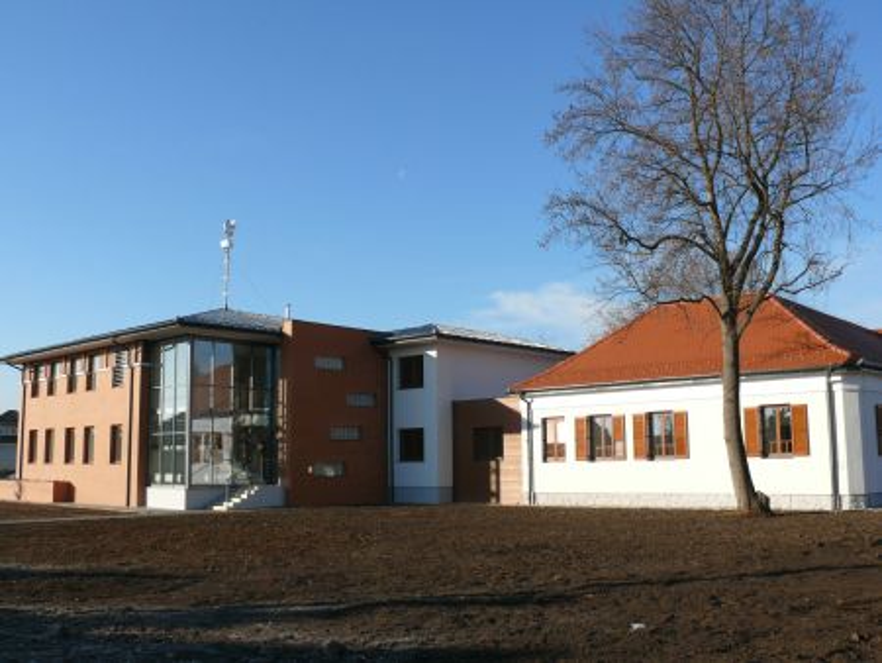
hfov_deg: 52.6
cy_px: 332
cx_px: 441
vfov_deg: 40.7
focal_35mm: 35
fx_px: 892
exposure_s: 1/400
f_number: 5.6
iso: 100
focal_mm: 7.4
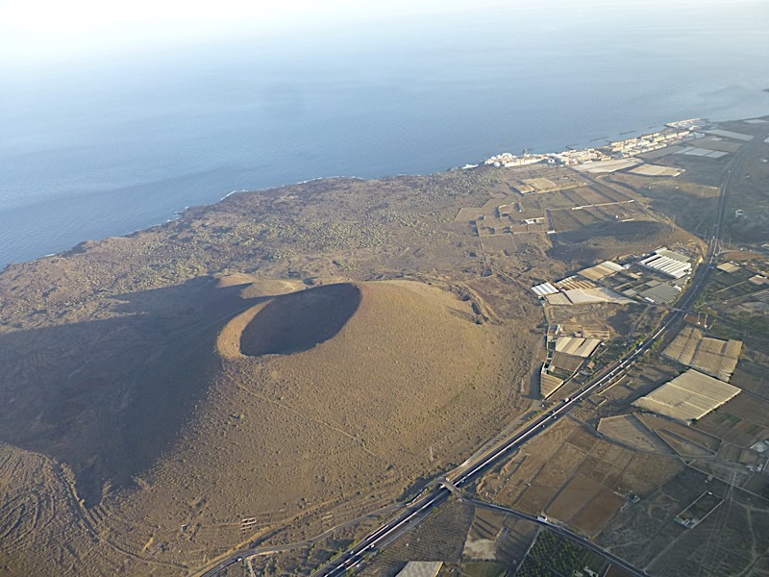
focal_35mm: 25
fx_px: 555
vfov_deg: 54.9
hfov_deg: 69.4
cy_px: 288
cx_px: 384
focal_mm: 4.5
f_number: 3.1
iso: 100
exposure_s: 1/320
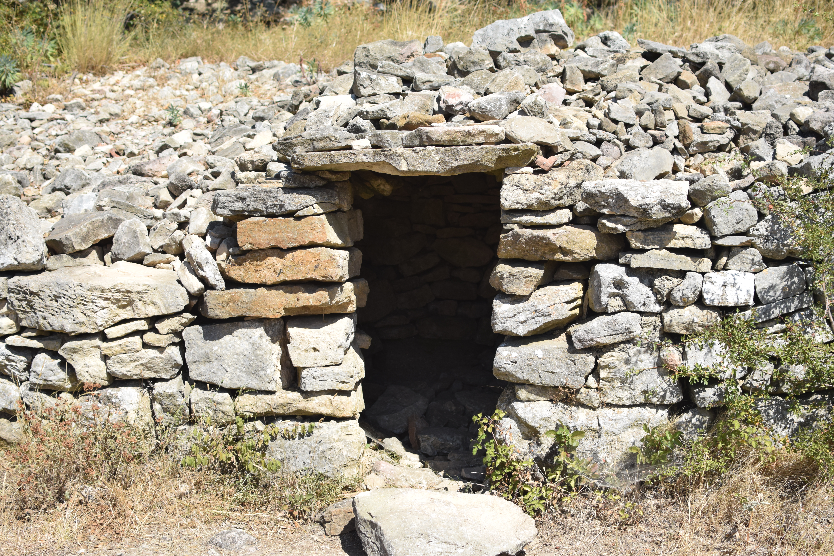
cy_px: 278
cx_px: 417
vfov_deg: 25.8
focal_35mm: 52
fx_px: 1216
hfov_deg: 37.9
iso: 200
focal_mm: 35
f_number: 2.8
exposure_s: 1/2500
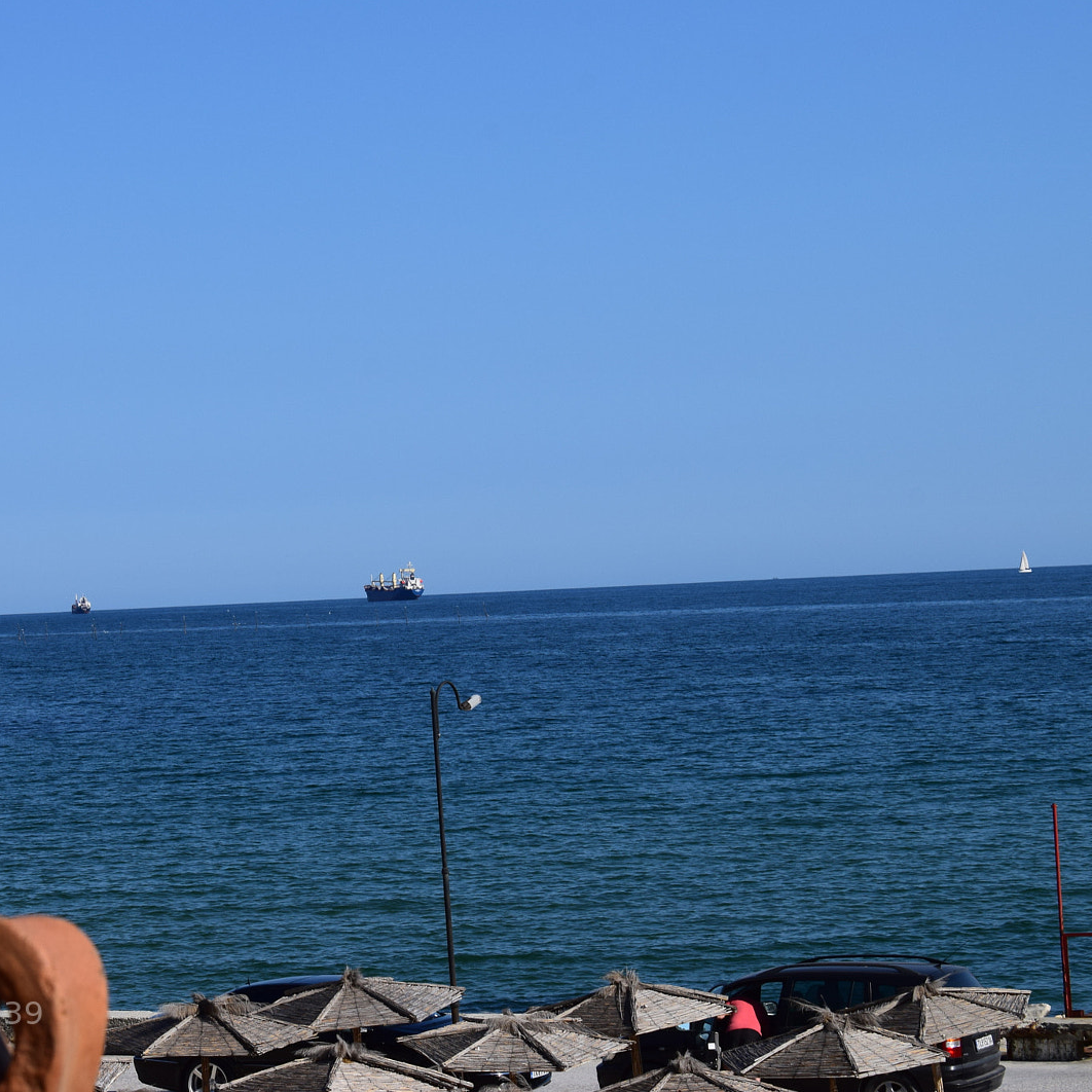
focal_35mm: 106
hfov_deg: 16.4
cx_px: 327
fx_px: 3770
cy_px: 546
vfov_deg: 16.5
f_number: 11
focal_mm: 55
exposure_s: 1/500
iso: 250
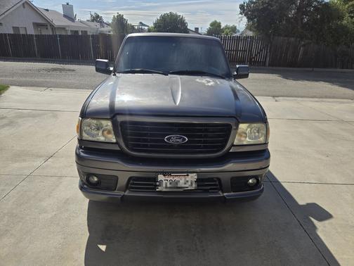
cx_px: 177
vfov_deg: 58.9
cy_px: 133
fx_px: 235
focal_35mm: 23
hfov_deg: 73.9
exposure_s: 1/2000
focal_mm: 5.4
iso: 25
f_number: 1.8
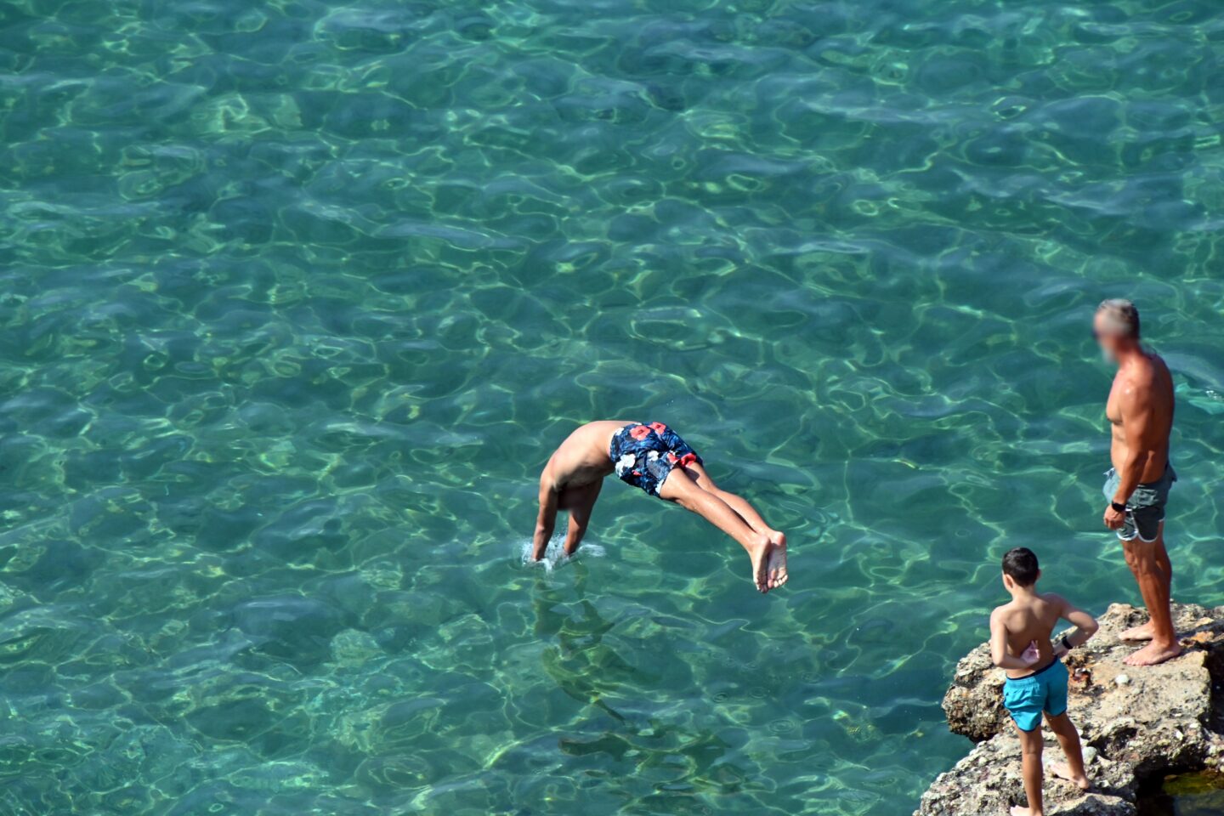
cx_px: 612
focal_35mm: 450
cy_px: 408
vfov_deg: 3.1
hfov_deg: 4.6
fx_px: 15299
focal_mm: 300
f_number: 14
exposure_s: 1/500
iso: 500
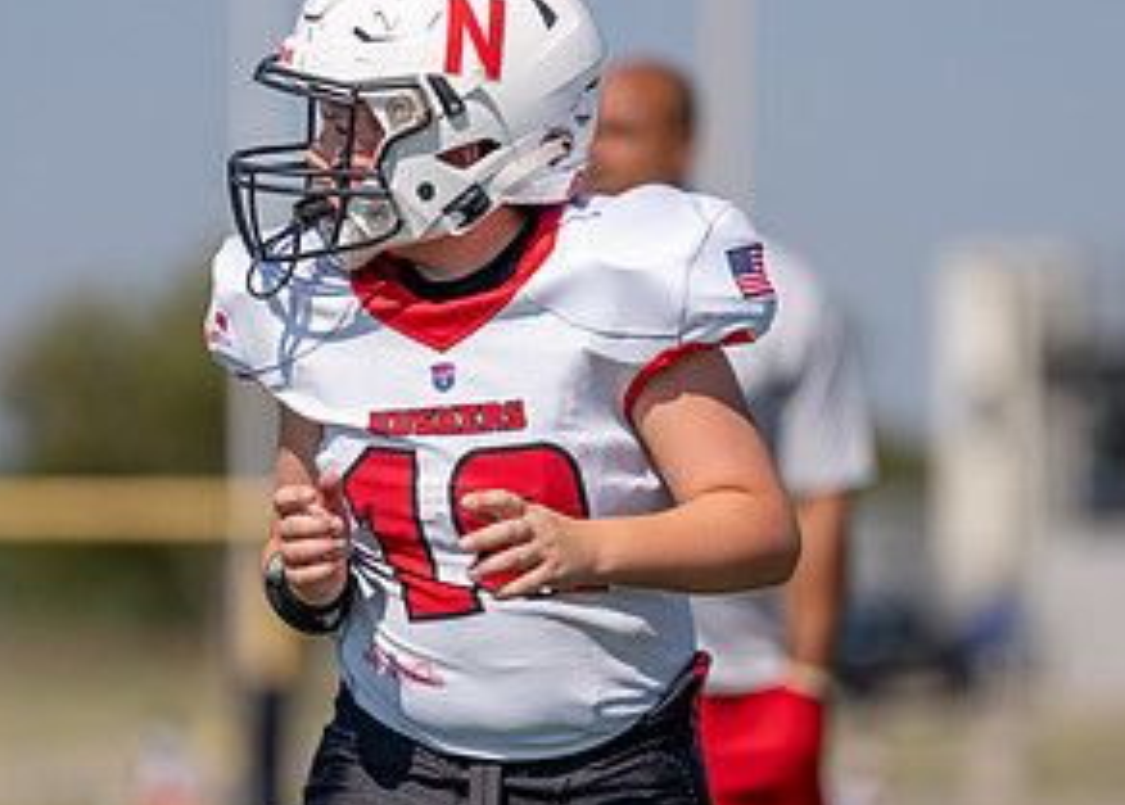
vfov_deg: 3.5
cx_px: 516
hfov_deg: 4.8
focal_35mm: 416
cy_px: 454
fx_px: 13301
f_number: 2.8
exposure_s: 1/3200
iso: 100
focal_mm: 200
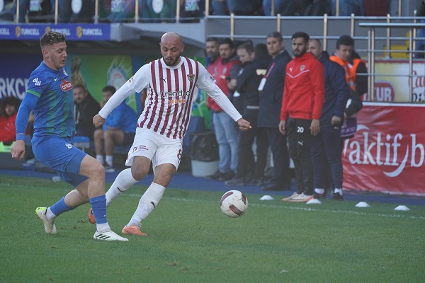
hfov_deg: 6.9
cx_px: 212
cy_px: 142
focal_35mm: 297
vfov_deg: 4.6
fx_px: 3506
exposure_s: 1/2000
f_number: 5.6
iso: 2500
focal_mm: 297
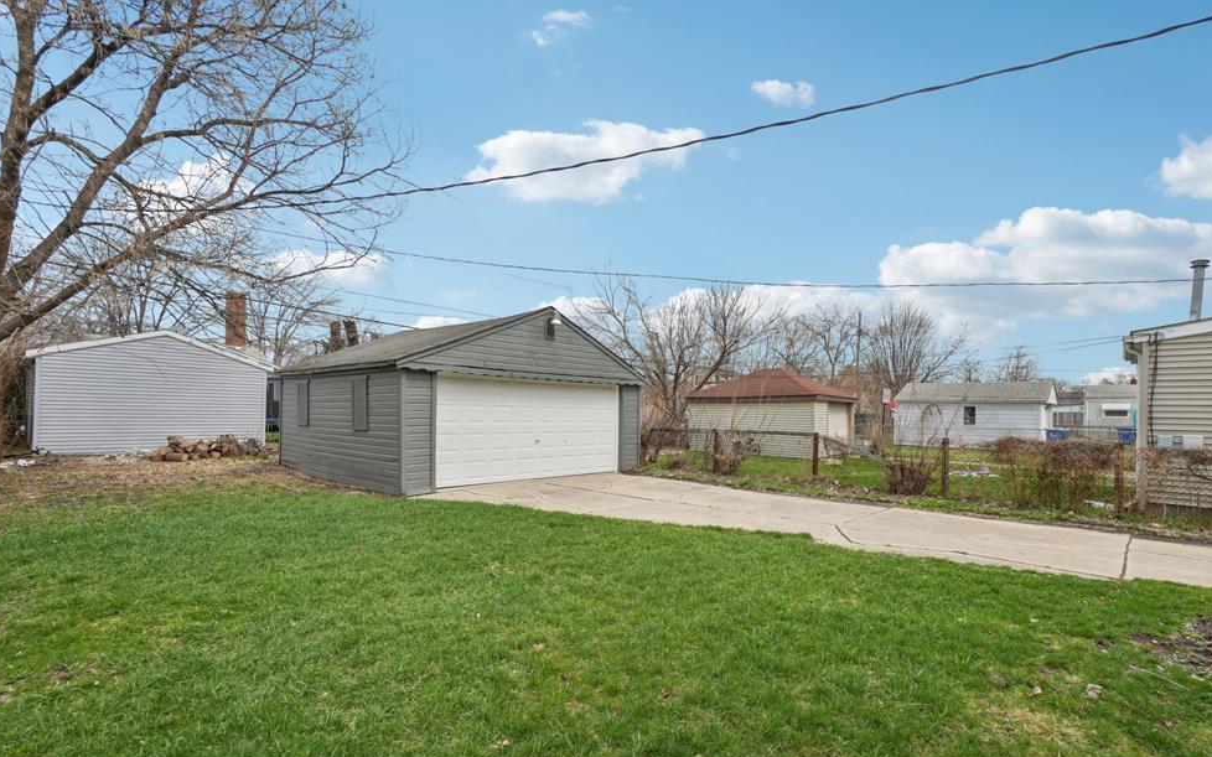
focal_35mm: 16
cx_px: 622
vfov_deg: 71.0
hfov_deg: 97.8
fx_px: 528
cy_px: 421
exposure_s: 1/250
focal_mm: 10
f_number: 8
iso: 100
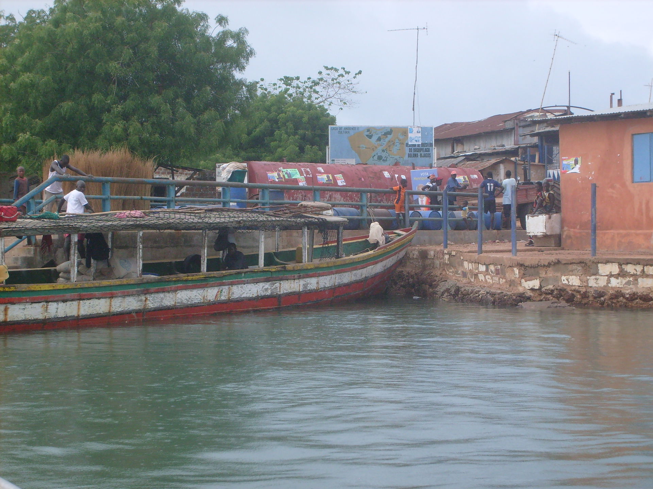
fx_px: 1358
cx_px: 326
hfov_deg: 27.0
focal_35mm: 72
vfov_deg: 20.4
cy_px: 244
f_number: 3.9
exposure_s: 1/500
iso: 80
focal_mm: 12
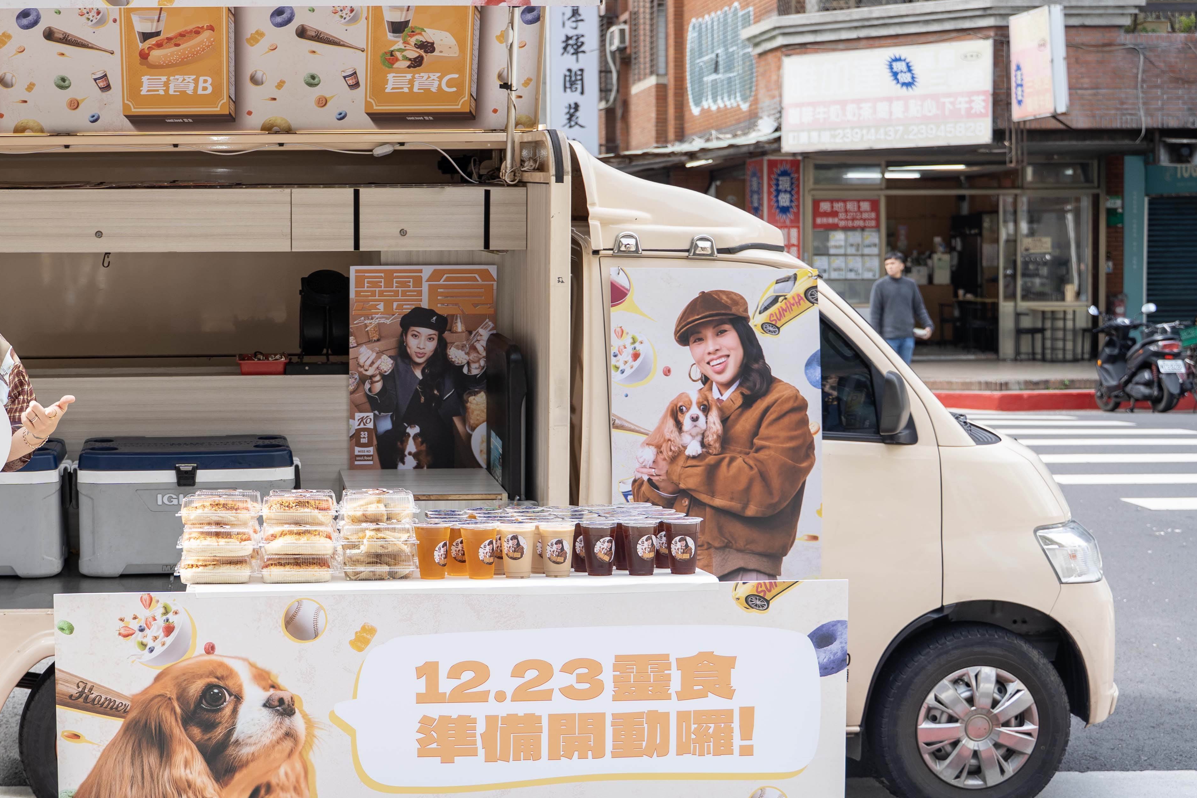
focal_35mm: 54
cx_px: 285
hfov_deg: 35.9
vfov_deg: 25.0
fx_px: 1795
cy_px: 339
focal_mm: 34
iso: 80
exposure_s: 1/250
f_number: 3.5
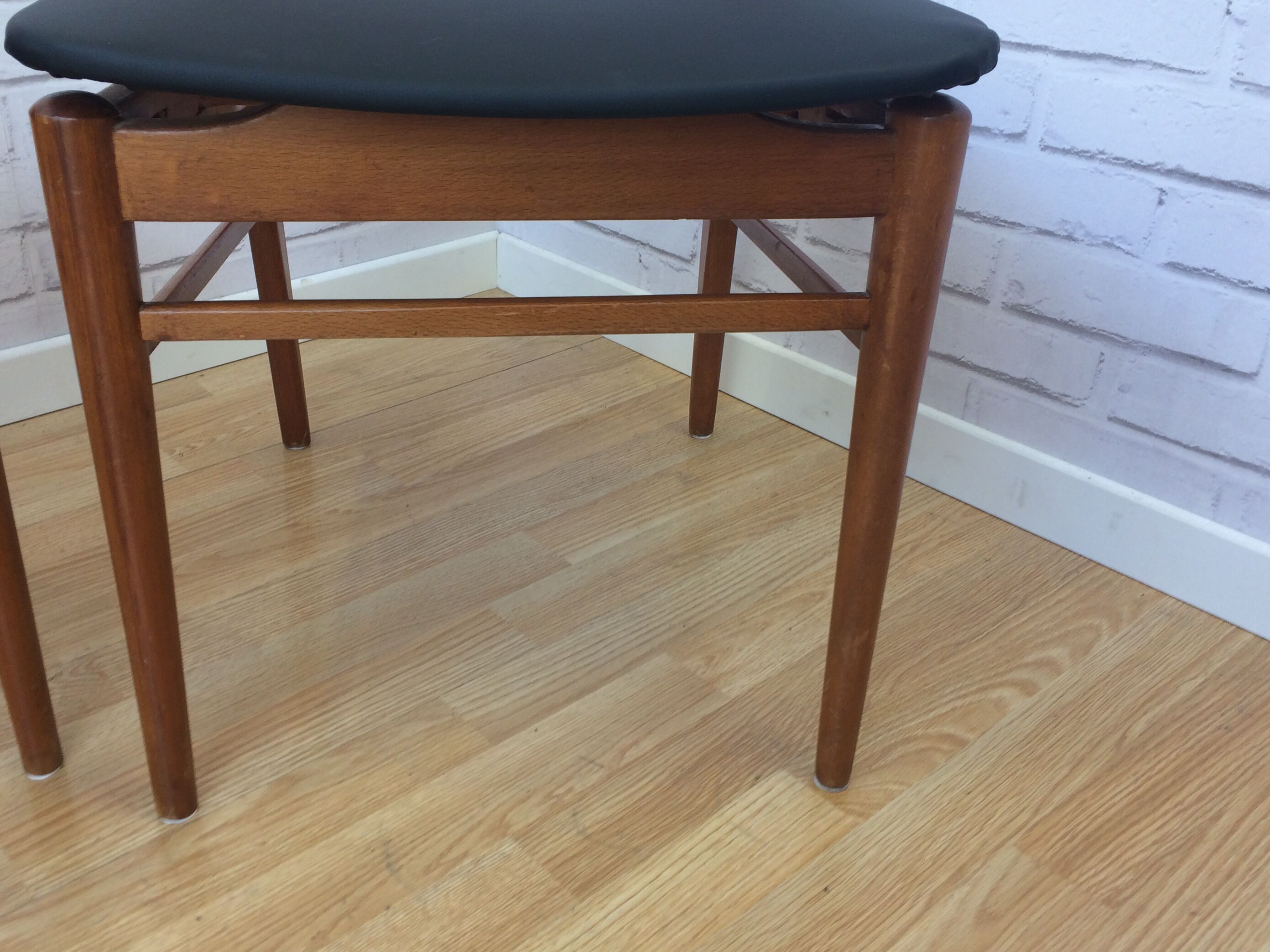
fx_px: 1247
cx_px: 584
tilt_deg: -27.8
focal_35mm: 34
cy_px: 419
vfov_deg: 41.7
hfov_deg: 53.9
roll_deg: +0.9
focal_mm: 4.15
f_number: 2.2
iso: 50
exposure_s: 1/50
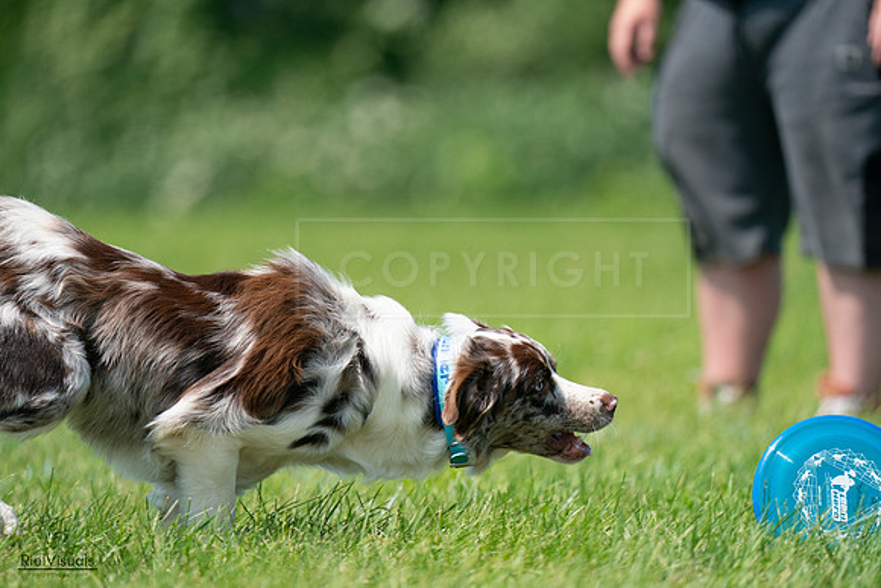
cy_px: 294
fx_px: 13976
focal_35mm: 571
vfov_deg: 2.4
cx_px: 440
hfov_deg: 3.6
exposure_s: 1/4000
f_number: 6.3
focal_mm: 571
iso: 800
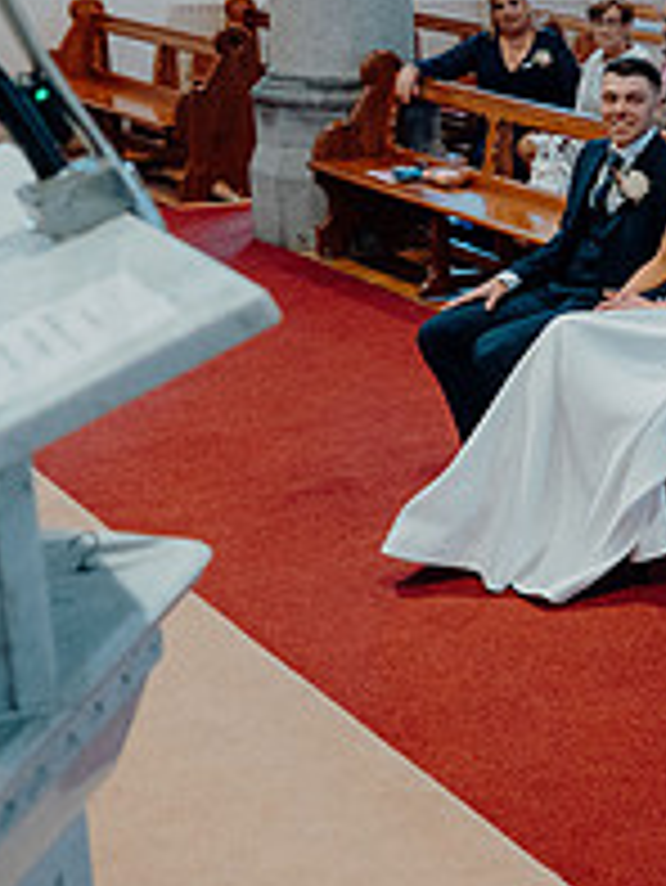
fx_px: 1743
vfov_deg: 28.3
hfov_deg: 16.9
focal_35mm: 68
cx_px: 1278
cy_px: 259
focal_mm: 24
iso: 2500
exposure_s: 1/160
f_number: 3.5
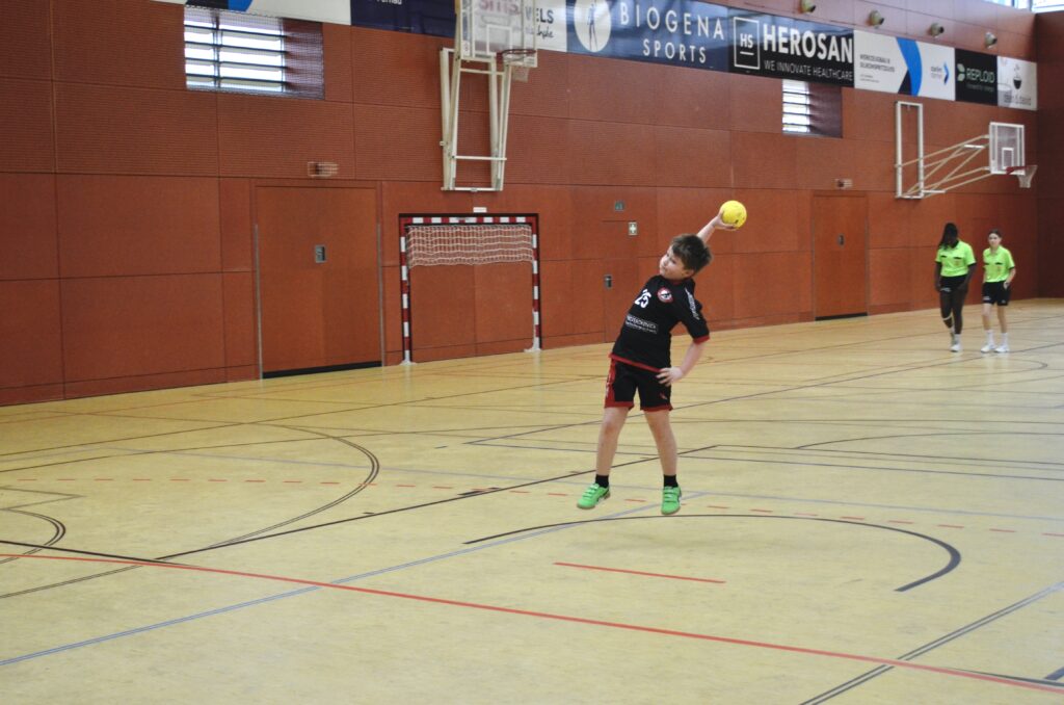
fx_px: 1548
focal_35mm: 52
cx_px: 532
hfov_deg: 37.9
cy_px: 352
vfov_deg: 25.6
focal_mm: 35
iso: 1600
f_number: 5
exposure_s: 1/250
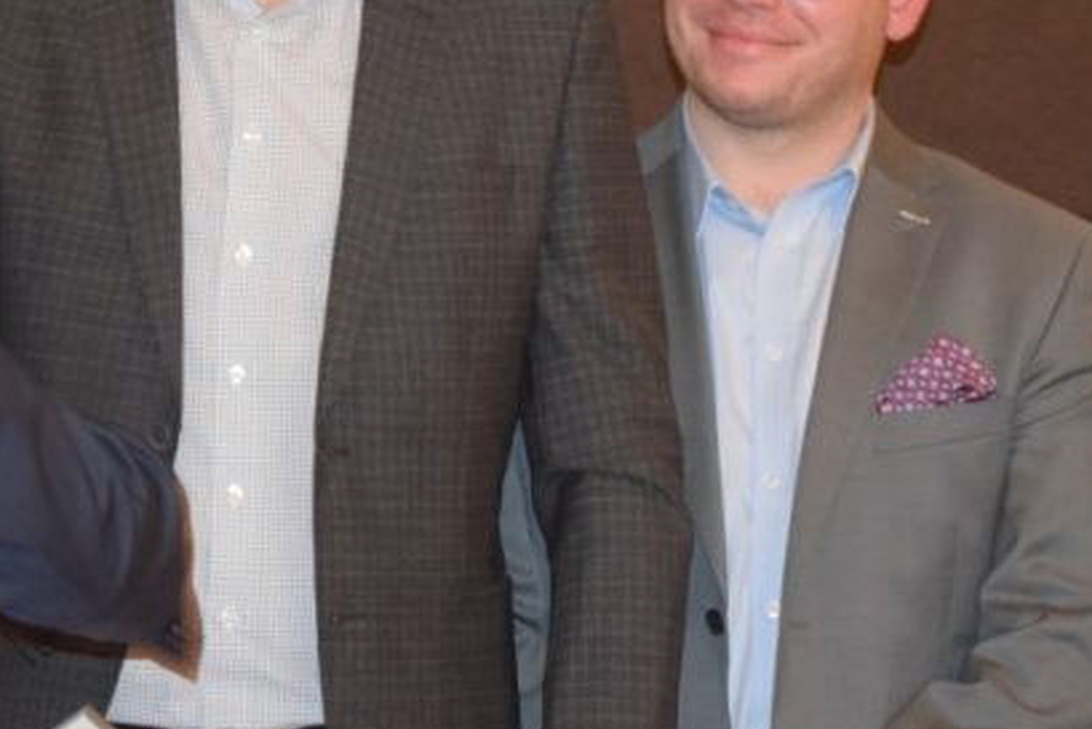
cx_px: 654
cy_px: 190
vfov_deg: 7.4
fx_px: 5644
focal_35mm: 186
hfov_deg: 11.0
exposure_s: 1/60
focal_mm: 66
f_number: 5.3
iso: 3200
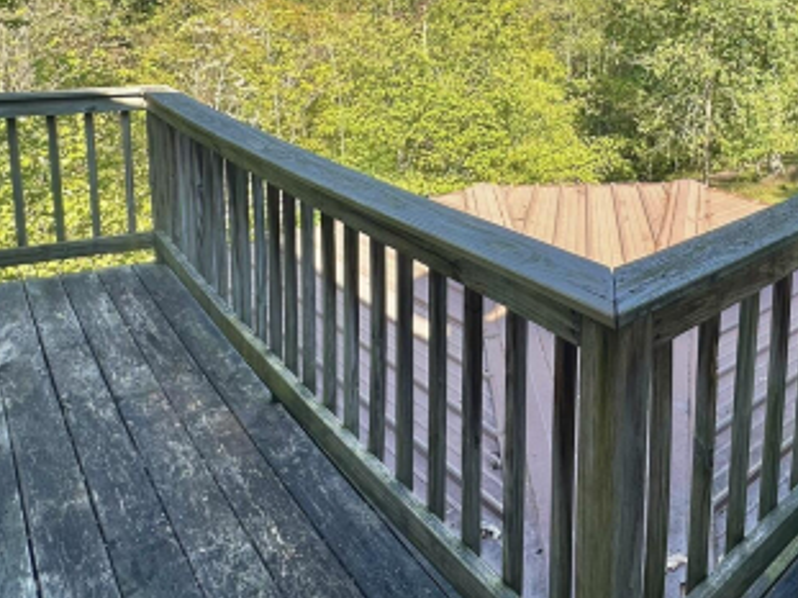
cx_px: 594
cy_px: 82
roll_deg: -1.0
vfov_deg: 43.5
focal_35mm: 30
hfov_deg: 57.1
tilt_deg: -8.0
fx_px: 691
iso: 40
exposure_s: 1/115
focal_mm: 2.22
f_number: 2.2
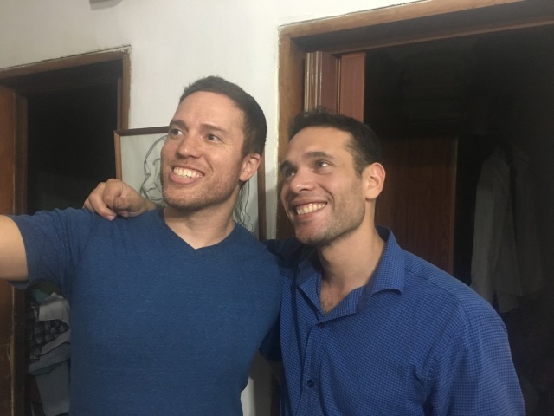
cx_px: 277
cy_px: 208
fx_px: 464
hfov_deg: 61.7
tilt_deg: -1.1
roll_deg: -1.1
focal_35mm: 29
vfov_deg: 48.2
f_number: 2.2
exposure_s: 1/17
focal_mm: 4.15
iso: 400
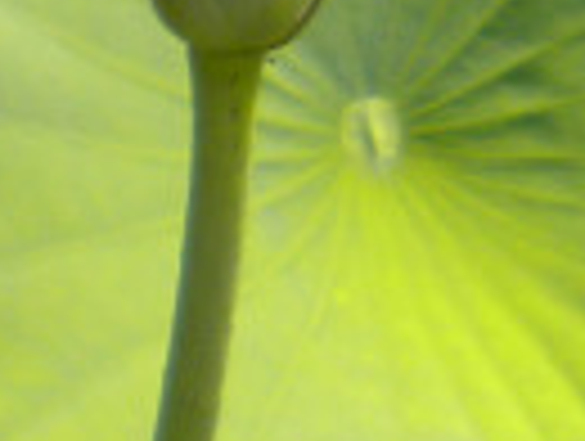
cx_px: 1318
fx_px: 4097
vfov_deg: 6.1
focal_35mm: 242
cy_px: 43
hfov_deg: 7.7
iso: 80
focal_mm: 6.3
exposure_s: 1/330
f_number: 4.6
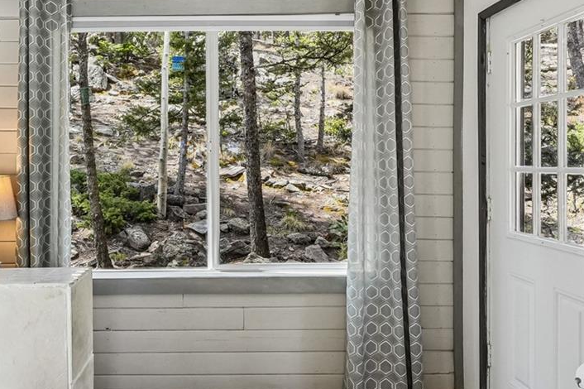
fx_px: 551
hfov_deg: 54.7
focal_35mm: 34
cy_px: 159
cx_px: 196
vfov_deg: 38.7
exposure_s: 1/60
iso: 800
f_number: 8
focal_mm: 10
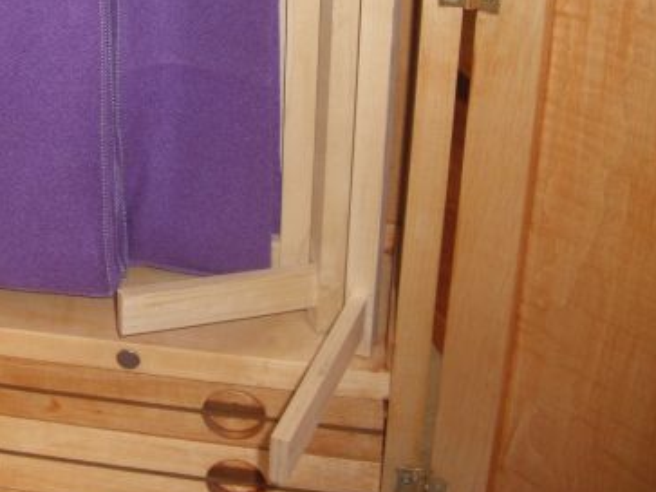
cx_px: 112
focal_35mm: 67
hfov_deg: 28.2
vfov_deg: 21.6
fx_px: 1269
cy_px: 80
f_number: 2.8
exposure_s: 1/40
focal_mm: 7.9
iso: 200
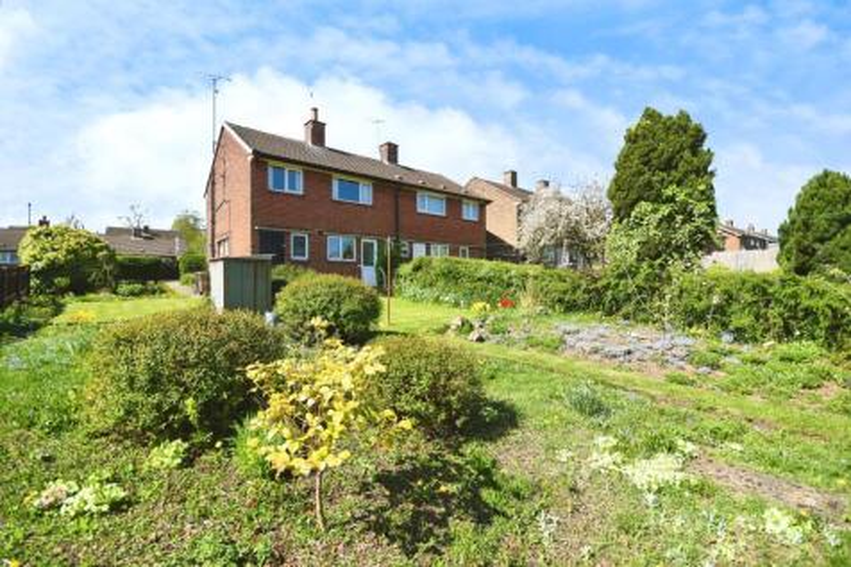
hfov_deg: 100.4
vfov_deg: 77.3
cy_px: 284
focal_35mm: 15
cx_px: 426
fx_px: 354
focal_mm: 10
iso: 400
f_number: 8
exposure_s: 1/800
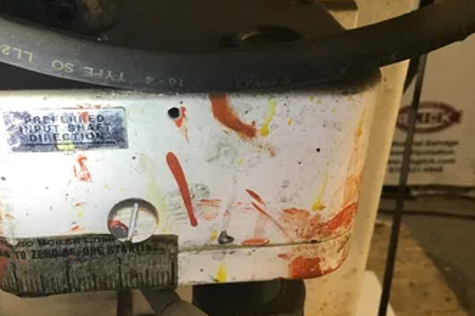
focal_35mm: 39
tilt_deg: -27.6
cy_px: 125
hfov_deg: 49.5
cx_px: 208
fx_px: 514
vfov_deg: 34.0
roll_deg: +0.3
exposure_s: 1/30
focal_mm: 3.3
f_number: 2.4
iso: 40
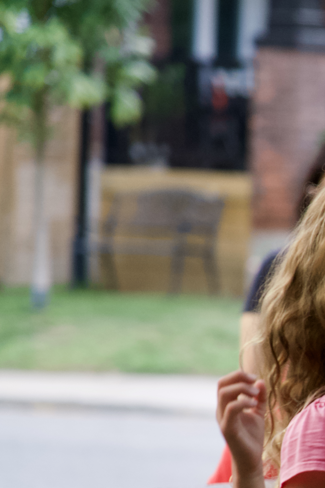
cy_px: 421
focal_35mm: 285
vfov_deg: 7.2
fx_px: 3859
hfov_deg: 4.8
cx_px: 637
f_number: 4
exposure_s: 1/250
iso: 1600
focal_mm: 105
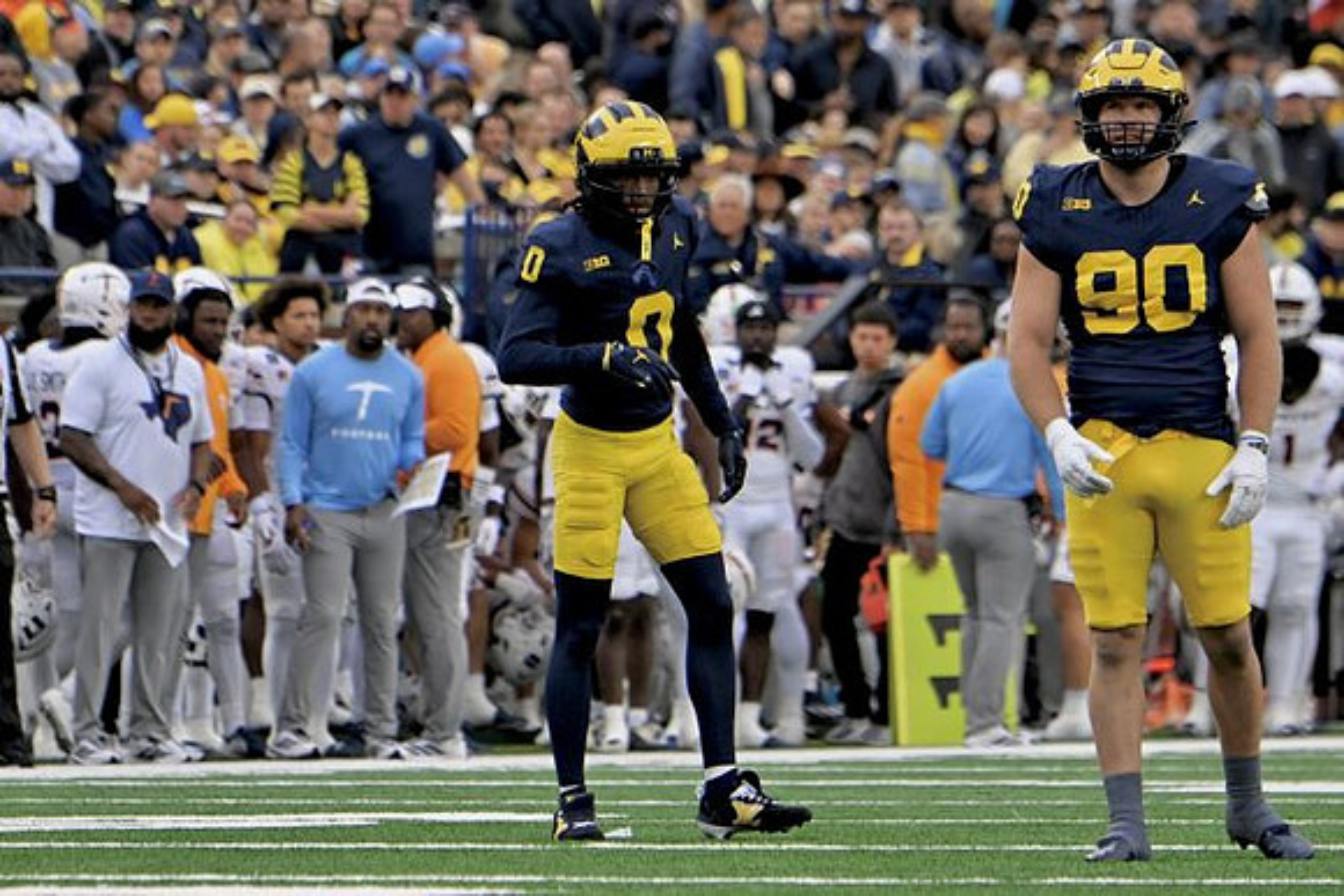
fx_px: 17923
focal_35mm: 480
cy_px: 448
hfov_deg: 4.3
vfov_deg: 2.9
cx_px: 672
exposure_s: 1/1250
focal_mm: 320
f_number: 5.6
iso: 1600
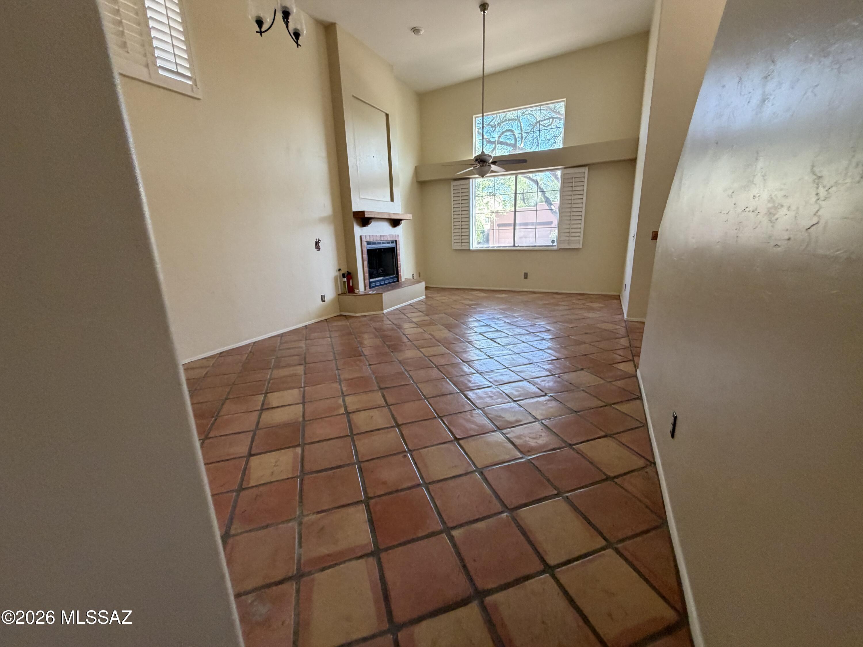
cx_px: 432
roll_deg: +1.6
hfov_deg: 102.1
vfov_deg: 85.7
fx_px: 349
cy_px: 324
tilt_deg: -13.7
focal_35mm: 14
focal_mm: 2.22
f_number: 2.2
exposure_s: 1/99
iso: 320
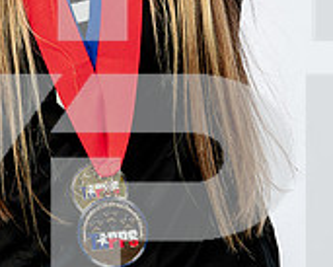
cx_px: -38
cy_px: -70
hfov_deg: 9.1
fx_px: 2071
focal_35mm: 210
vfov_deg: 7.3
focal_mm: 49
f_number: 7.1
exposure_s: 1/250
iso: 250
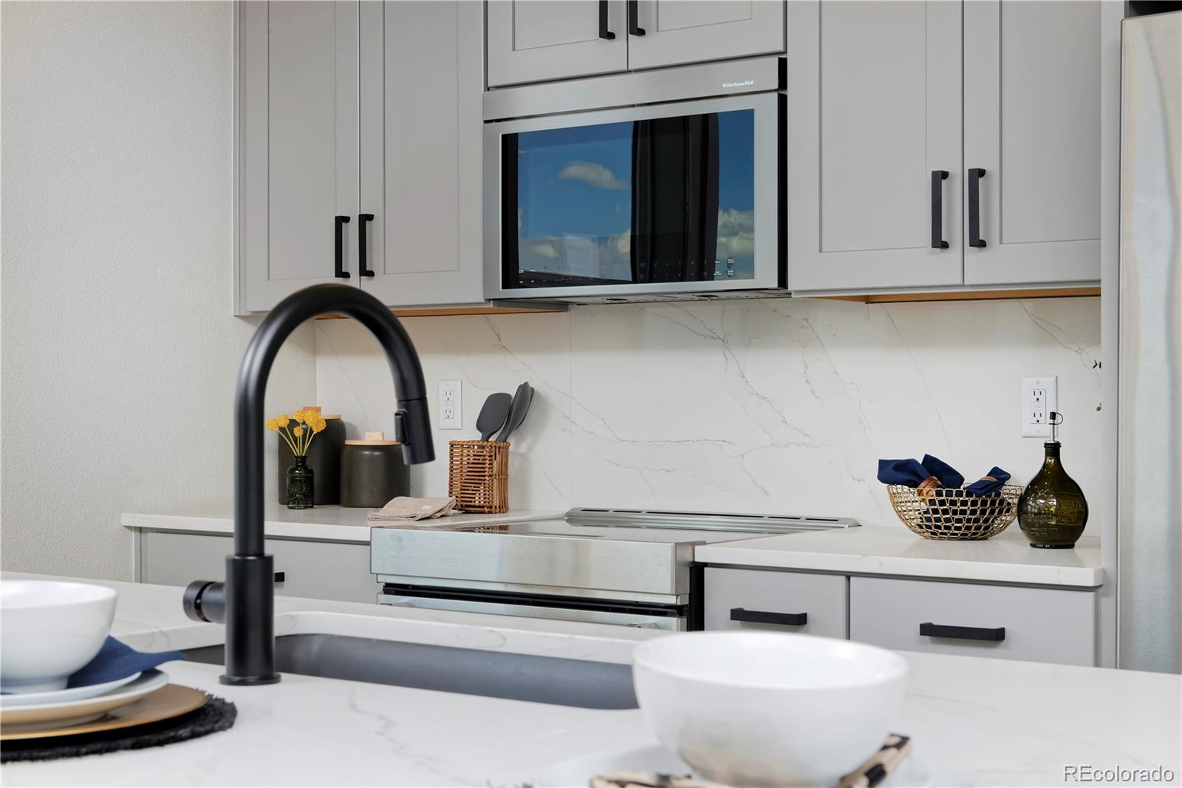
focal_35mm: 60
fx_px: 1969
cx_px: 591
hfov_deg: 33.4
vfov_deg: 22.6
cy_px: 394
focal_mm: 60
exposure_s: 1/200
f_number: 11
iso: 800
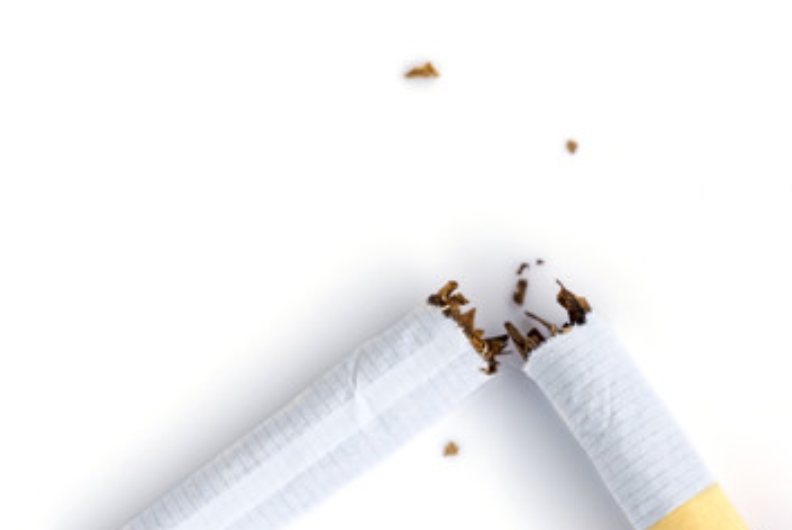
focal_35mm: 106
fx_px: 2334
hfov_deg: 19.2
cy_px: 383
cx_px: 556
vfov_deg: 12.9
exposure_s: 1/30
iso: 100
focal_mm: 60
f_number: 10
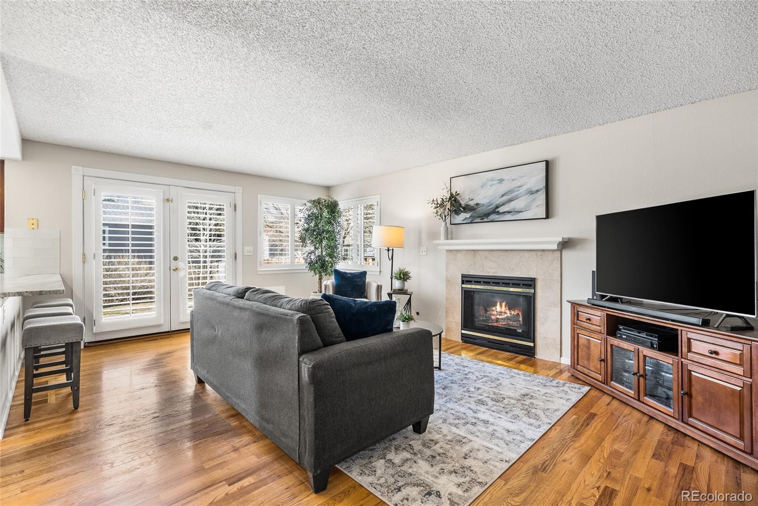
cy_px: 253
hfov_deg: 96.7
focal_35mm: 16
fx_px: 337
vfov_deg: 73.8
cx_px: 379
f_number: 8
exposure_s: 1
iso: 200
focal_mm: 16
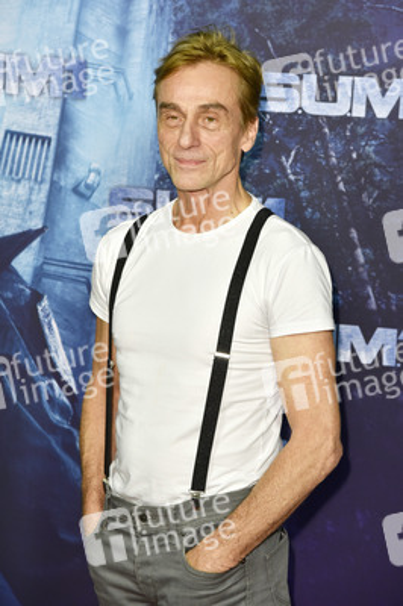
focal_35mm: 98
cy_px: 303
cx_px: 202
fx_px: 1648
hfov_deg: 13.9
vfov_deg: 20.8
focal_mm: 98
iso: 800
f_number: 5.6
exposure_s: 1/200
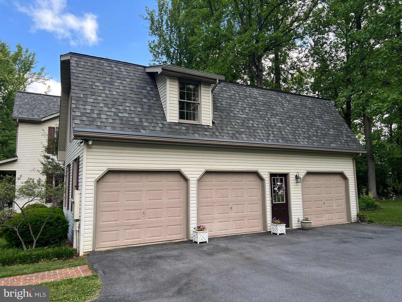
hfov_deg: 67.3
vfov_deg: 53.1
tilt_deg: +7.4
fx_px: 302
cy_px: 151
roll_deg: +0.7
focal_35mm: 26
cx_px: 201
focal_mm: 5.7
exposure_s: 1/539
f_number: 1.5
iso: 50
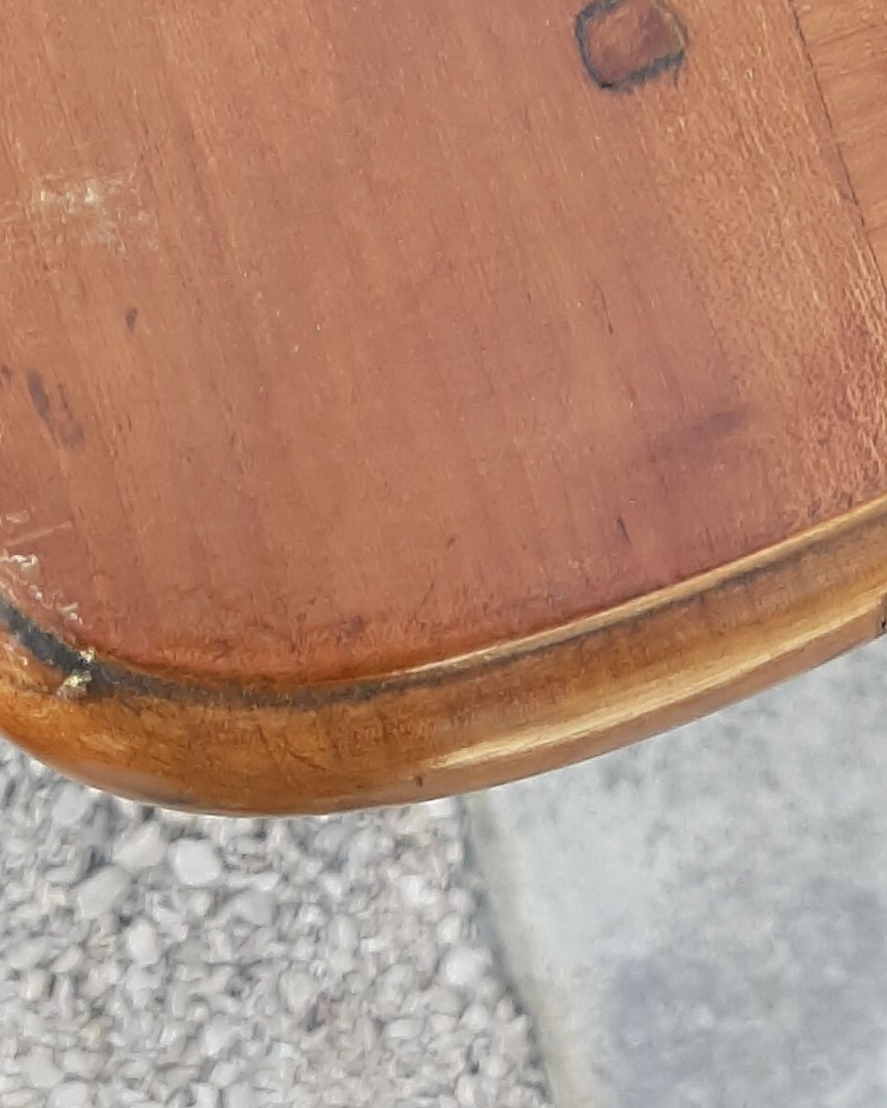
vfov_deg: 19.4
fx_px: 2855
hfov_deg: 17.5
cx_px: 684
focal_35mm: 87
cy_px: -507
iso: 40
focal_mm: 3.93
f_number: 1.7
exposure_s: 1/206
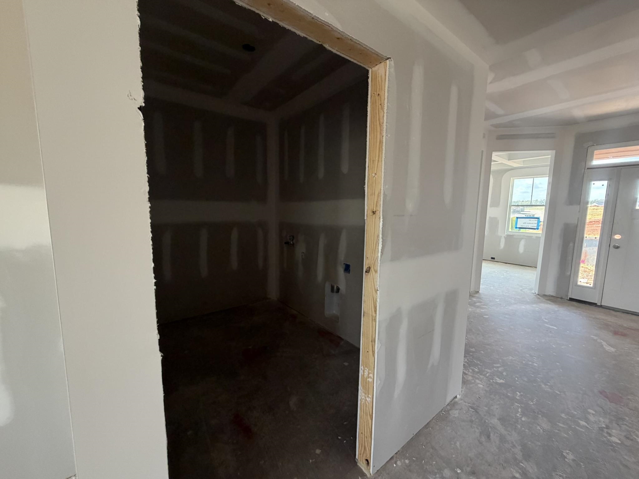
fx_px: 258
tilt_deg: -5.6
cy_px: 240
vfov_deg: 85.7
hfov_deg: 102.1
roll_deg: -1.3
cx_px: 320
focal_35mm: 14
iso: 320
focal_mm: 2.22
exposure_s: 1/121
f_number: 2.2
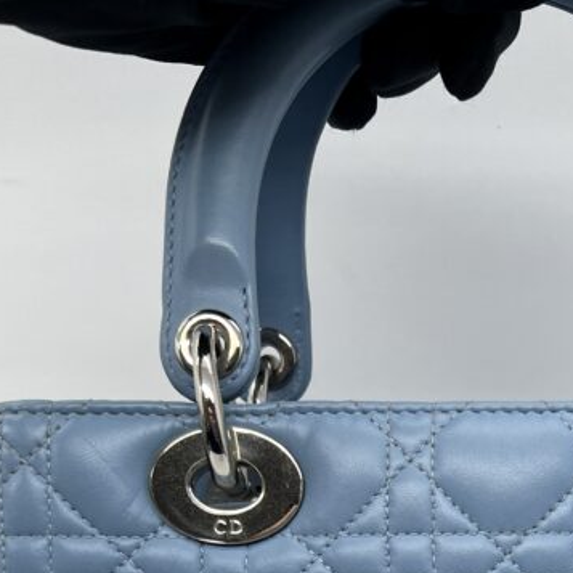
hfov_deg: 25.4
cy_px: 809
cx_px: 506
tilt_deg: -33.7
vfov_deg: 22.4
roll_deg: -0.1
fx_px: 1236
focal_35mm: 66
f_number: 1.5
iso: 32
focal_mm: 5.7
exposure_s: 1/148
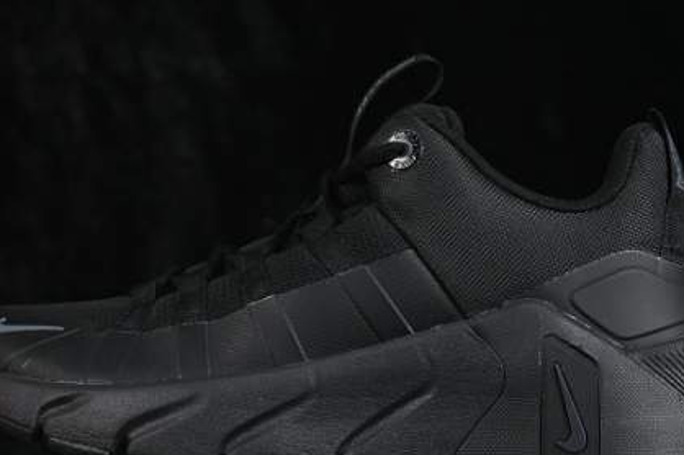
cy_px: 239
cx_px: 347
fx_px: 2487
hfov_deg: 15.7
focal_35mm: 131
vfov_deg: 10.5
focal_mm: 50
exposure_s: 1/60
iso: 160
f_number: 6.3
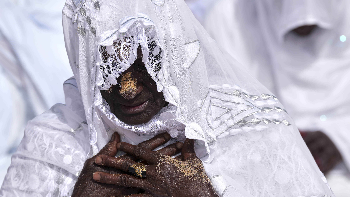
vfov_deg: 3.9
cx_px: 175
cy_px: 104
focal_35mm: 315
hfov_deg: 6.9
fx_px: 2923
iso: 100
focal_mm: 200
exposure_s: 1/1250
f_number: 5
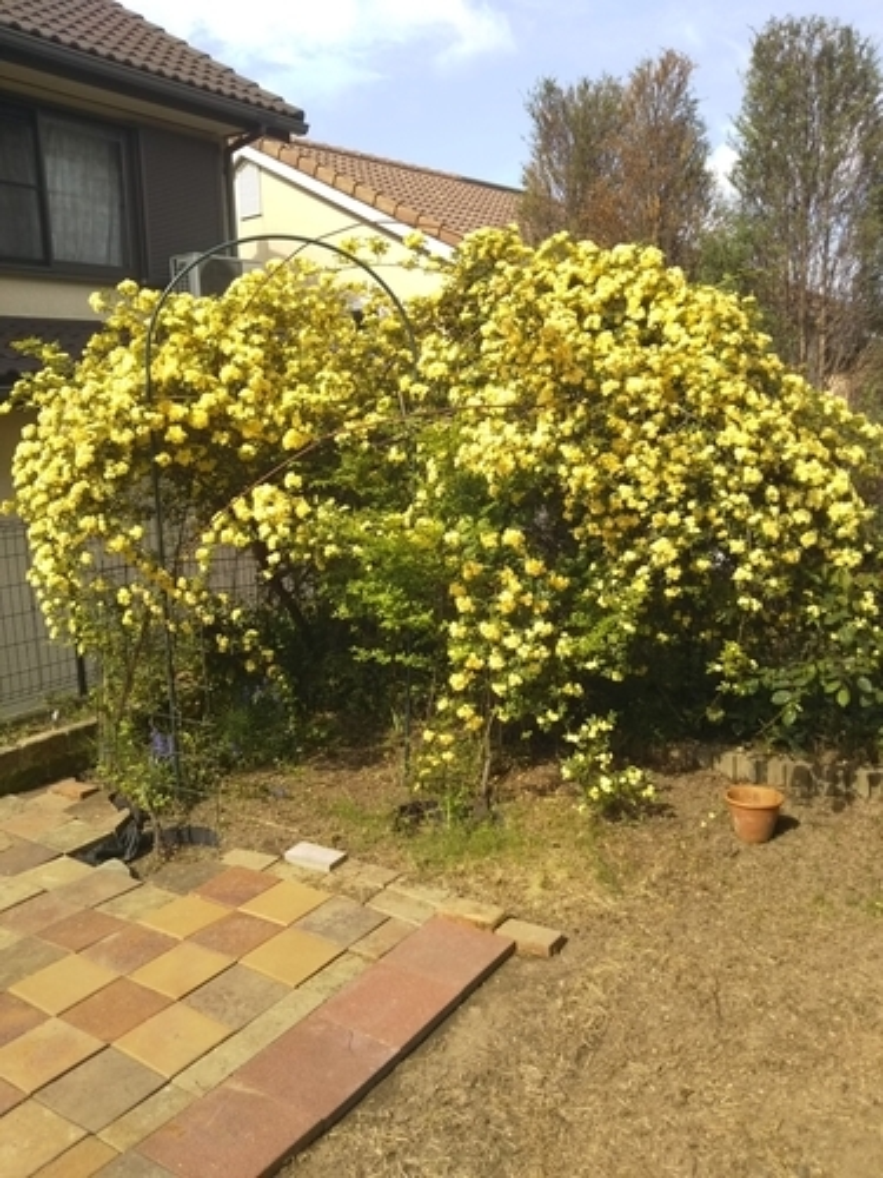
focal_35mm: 30
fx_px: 1020
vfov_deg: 60.0
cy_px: 589
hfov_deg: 46.8
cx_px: 442
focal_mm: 4
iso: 40
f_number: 2.2
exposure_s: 1/514
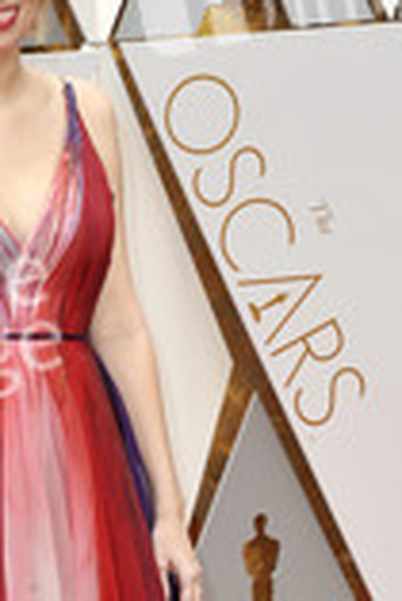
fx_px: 3493
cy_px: 540
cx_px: -21
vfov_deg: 9.8
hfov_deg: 6.6
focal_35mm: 209
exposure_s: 1/250
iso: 800
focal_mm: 82
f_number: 9
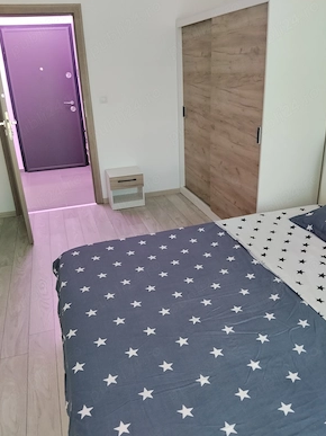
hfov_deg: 46.8
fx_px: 377
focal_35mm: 30
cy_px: 220
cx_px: 164
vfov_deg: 60.0
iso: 250
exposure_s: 1/50
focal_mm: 3.96
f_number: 1.8
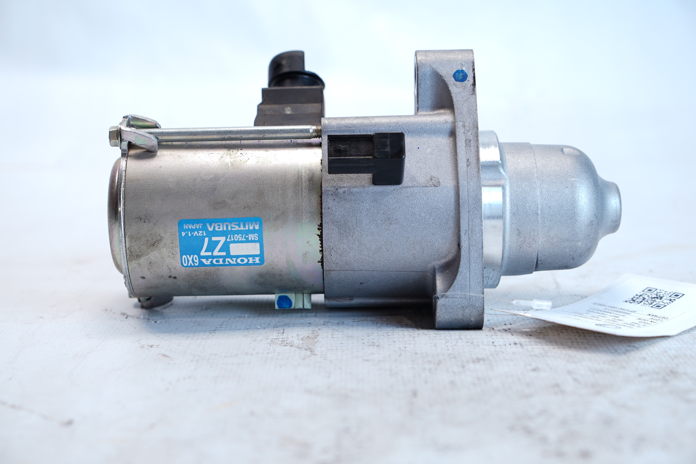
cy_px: 232
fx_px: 1237
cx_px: 348
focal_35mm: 64
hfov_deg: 31.4
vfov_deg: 21.2
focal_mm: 43
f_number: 4
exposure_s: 1/15
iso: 50
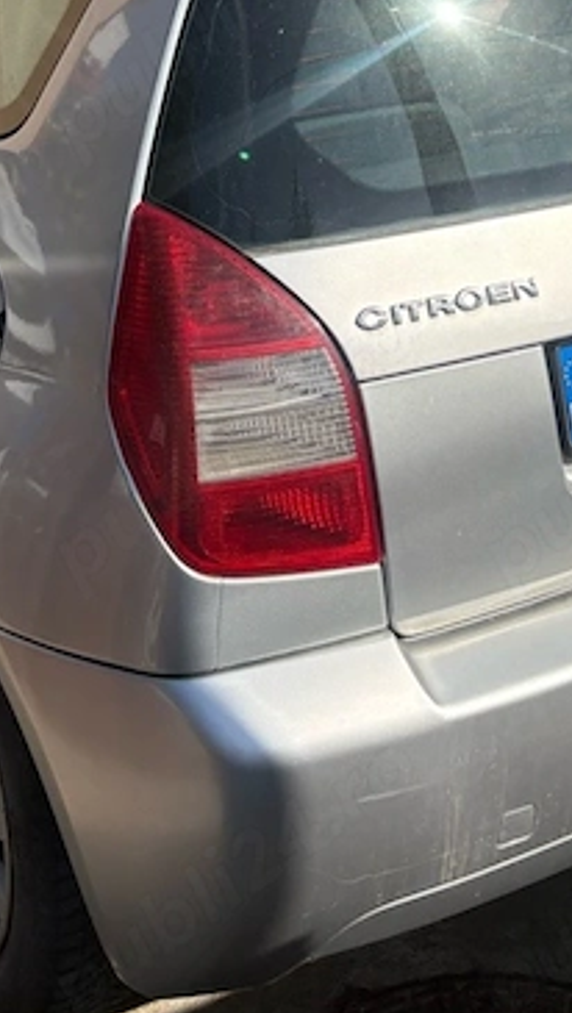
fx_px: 1668
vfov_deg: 32.0
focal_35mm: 62
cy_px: 80
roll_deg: -2.1
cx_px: 344
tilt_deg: -14.0
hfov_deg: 19.4
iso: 64
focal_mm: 5.96
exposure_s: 1/5348
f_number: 1.6
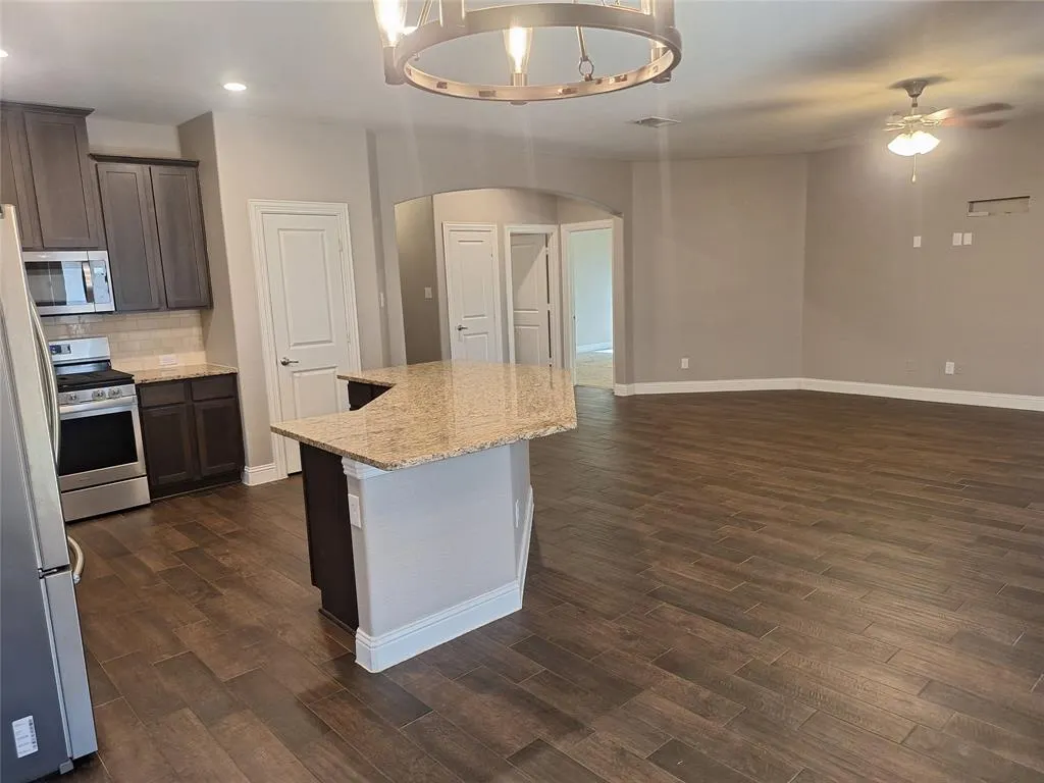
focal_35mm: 23
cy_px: 392
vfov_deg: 58.9
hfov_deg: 73.9
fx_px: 694
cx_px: 522
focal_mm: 5.54
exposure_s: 1/40
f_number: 1.8
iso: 160
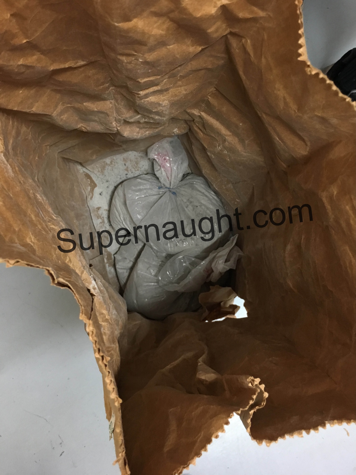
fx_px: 398
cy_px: 238
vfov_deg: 61.7
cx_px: 178
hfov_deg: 48.2
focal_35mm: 29
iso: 200
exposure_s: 1/17
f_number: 2.2
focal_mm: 4.15
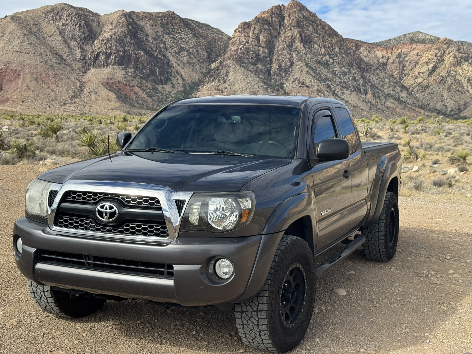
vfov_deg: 30.3
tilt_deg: -3.5
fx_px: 654
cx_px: 236
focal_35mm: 48
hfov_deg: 39.7
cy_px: 177
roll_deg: +0.9
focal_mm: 6.76
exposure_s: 1/3257
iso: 64
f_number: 1.78
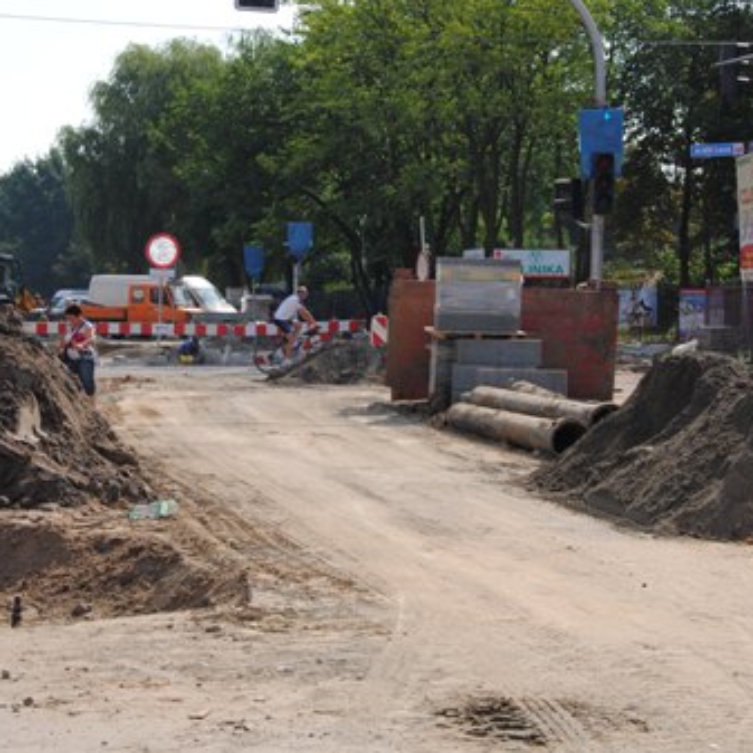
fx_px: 2387
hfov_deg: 17.8
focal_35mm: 97
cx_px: 208
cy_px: 317
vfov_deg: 17.9
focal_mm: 40
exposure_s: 1/200
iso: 100
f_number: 9
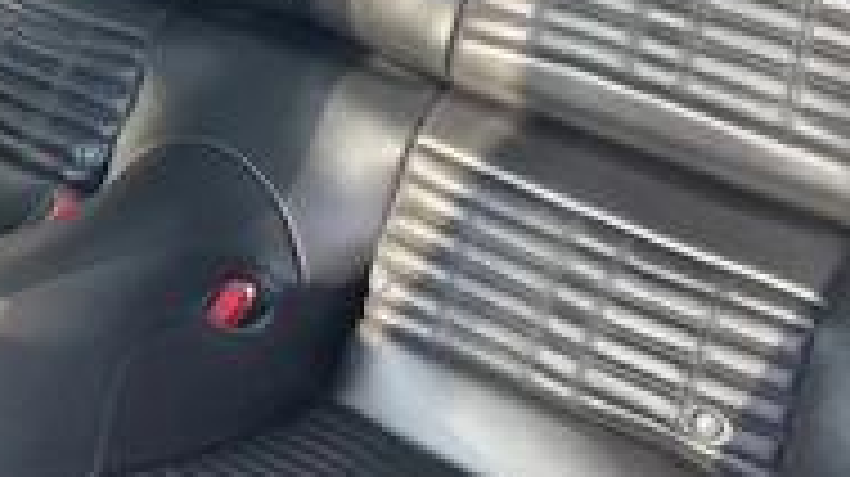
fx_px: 1509
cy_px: -184
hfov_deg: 31.4
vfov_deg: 16.7
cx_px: 346
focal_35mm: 67
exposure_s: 1/60
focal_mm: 3
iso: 125
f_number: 1.8
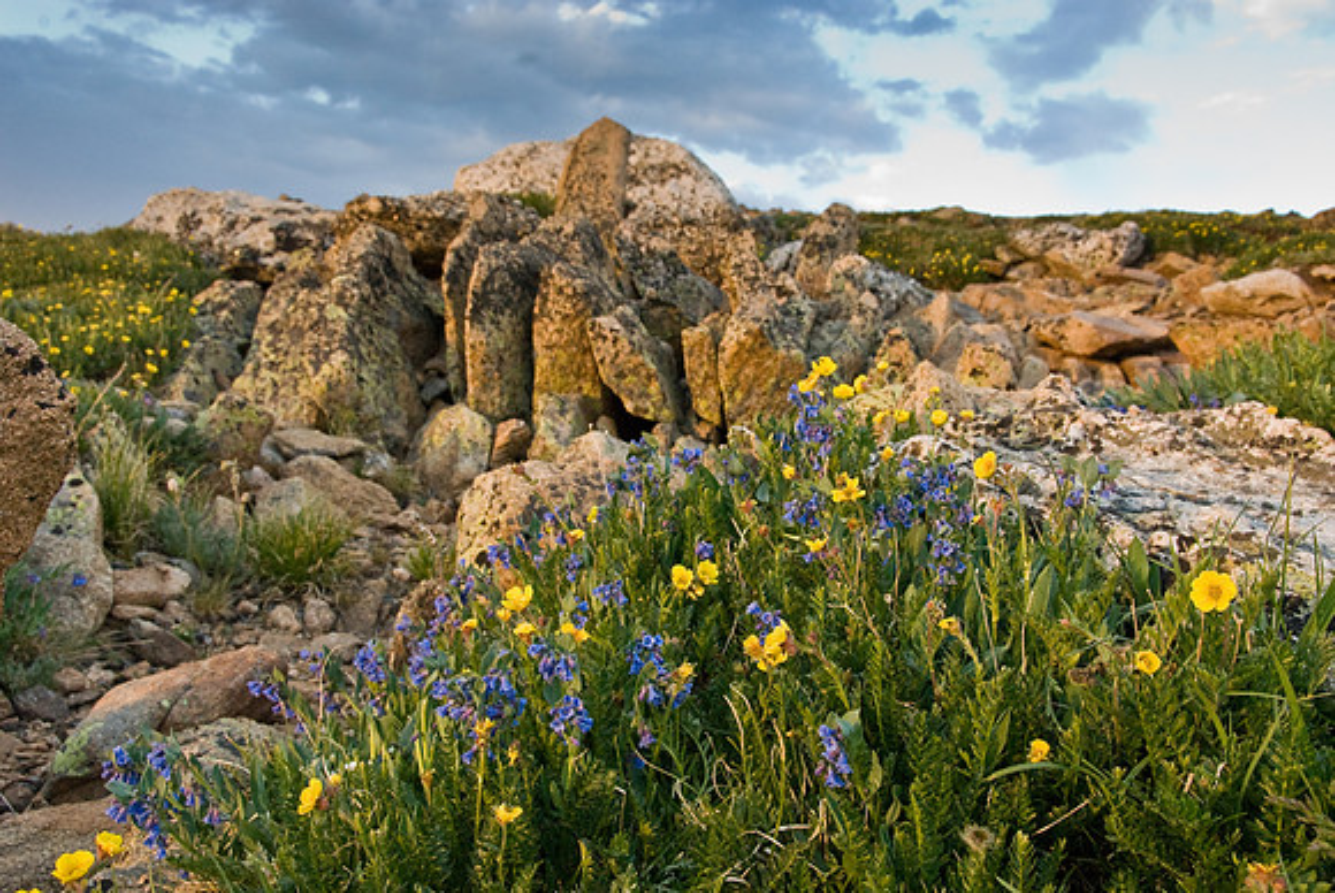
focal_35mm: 39
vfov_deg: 34.3
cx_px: 668
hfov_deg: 49.5
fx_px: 1448
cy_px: 446
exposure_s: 1/30
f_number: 11
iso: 800
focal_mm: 26
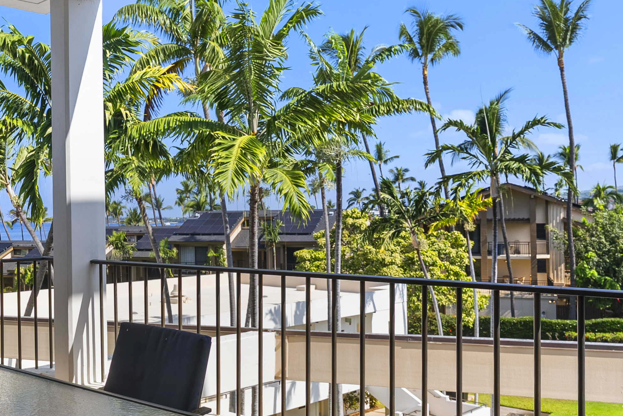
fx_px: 710
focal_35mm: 41
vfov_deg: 32.6
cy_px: 234
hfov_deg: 45.3
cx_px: 136
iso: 200
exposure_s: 1/500
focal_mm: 19
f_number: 6.3
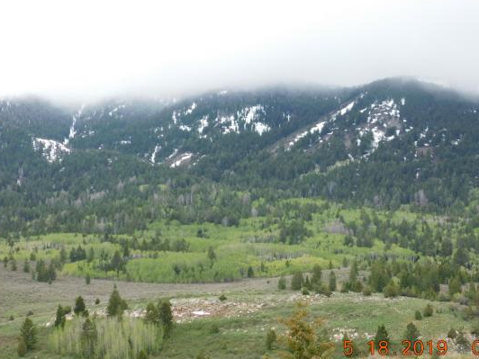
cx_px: 277
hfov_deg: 27.4
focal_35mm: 71
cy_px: 177
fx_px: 982
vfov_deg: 20.7
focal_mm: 10.4
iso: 125
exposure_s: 1/400
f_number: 4
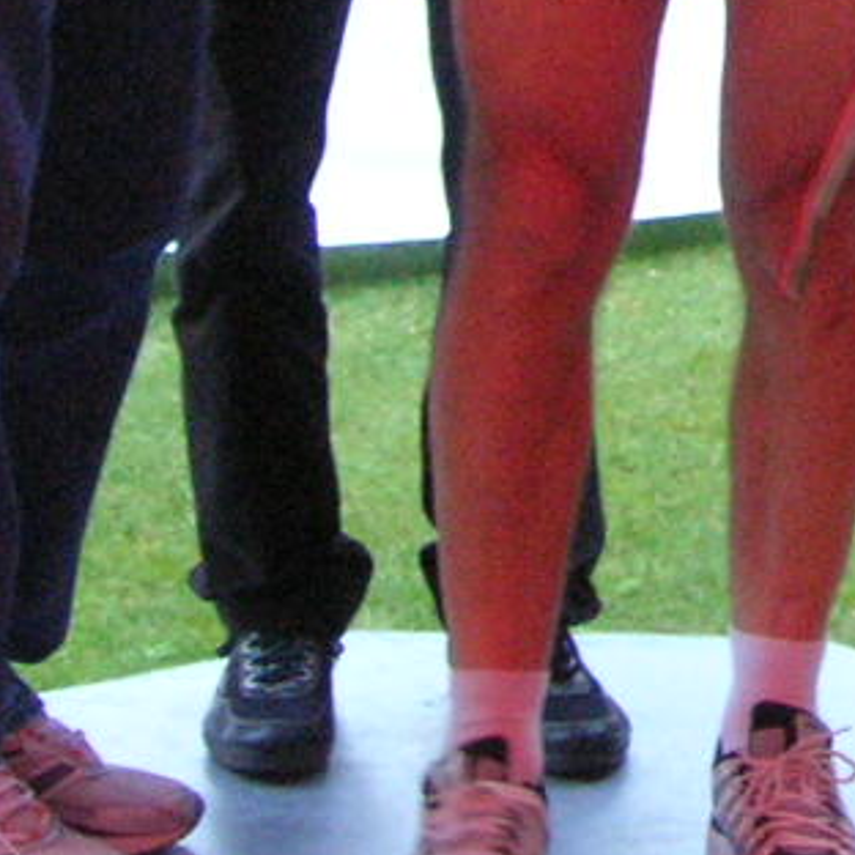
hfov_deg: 9.8
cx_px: 1400
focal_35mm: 172
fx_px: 4806
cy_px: -740
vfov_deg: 9.6
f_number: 2.8
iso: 400
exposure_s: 1/62.3
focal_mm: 7.8
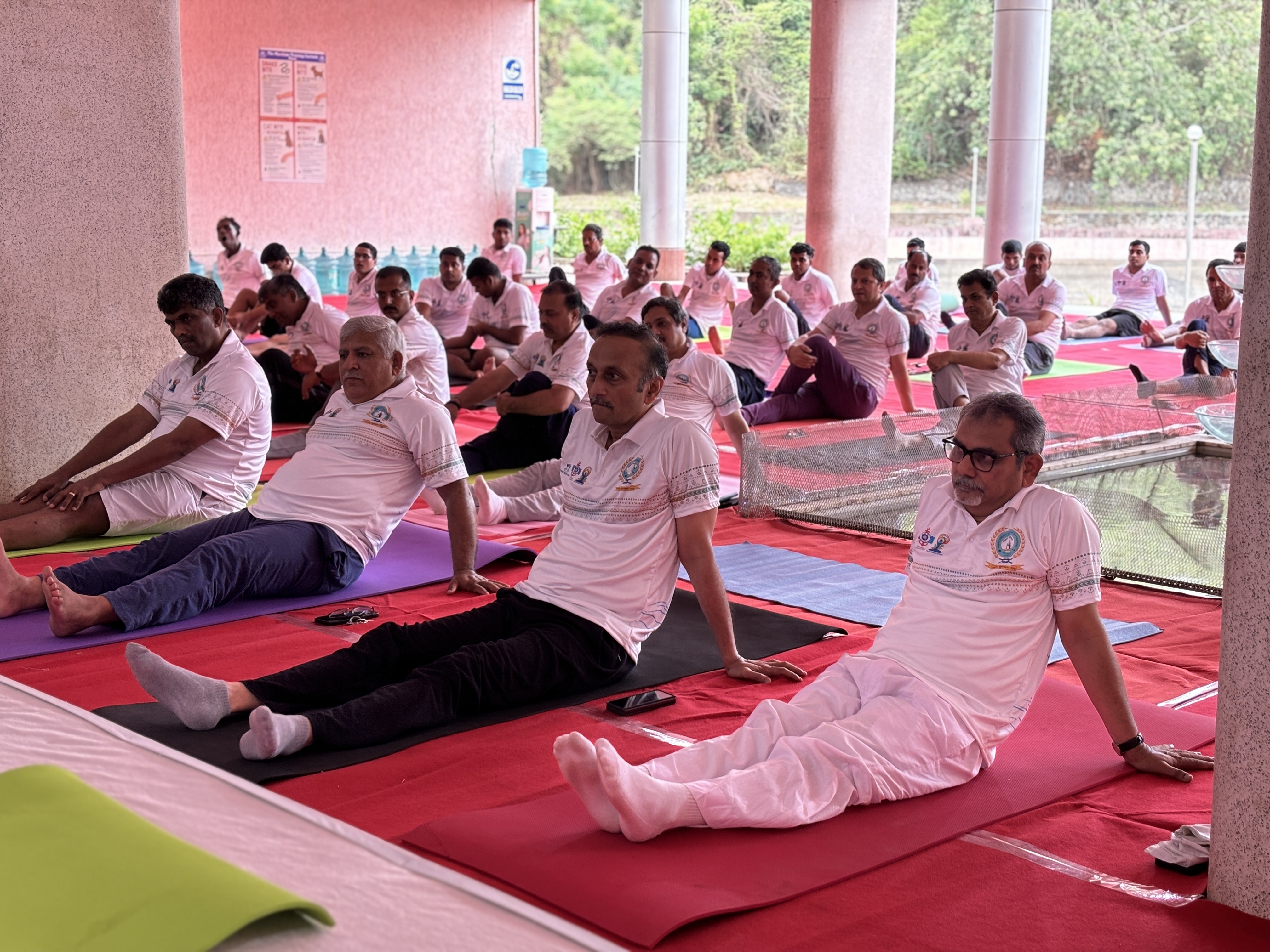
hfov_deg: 36.8
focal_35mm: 52
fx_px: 1908
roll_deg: -0.3
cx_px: 635
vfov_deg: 28.0
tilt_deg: -10.7
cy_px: 476
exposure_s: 1/50
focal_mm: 5.96
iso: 80
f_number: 1.6
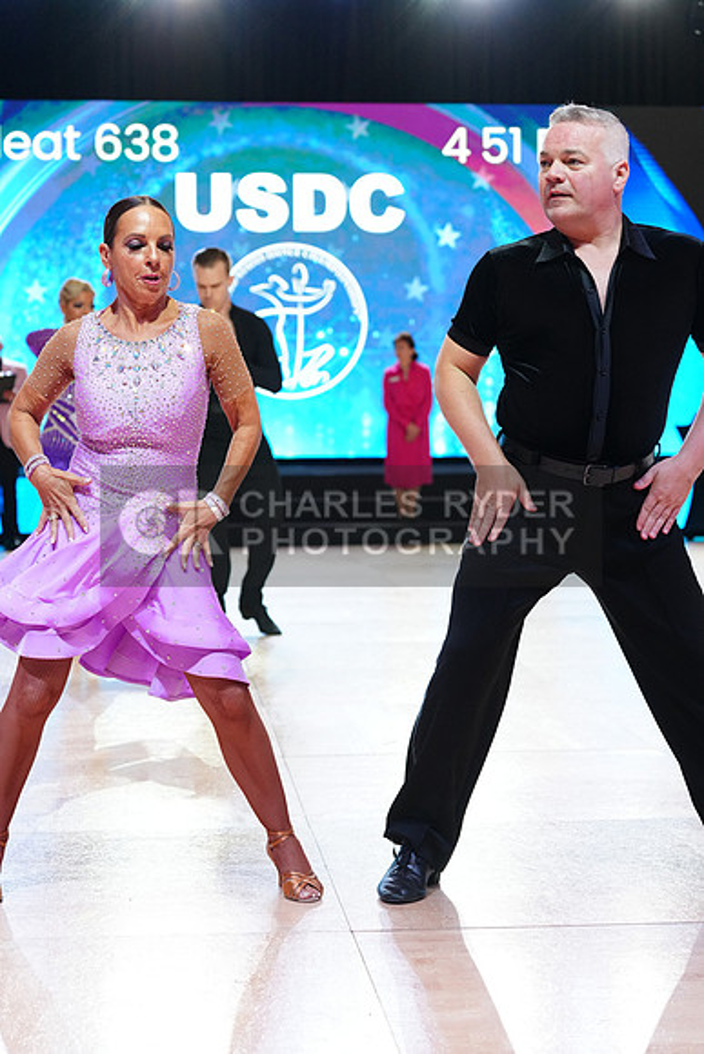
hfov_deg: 19.5
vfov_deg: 28.8
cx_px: 352
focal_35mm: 70
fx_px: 2052
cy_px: 527
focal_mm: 70
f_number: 4
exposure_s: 1/250
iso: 2500
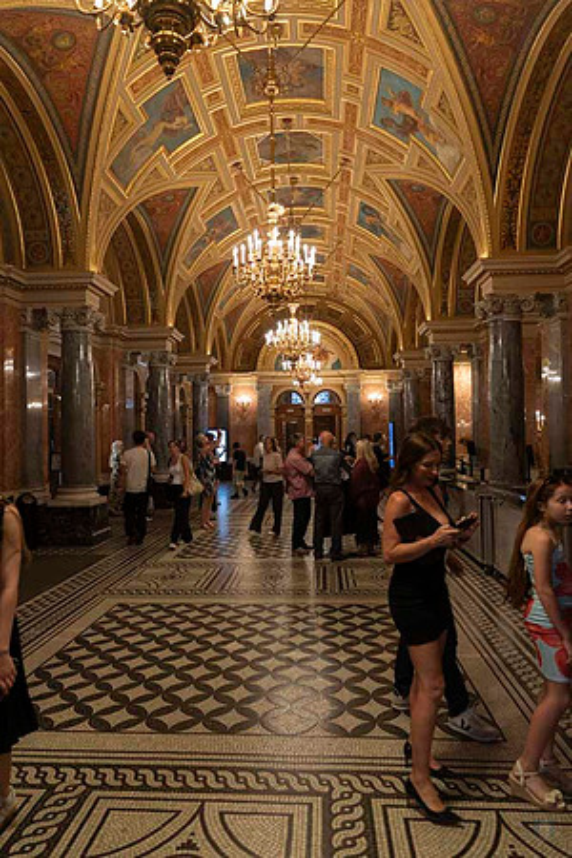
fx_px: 572
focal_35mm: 24
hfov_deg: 53.1
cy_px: 429
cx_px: 286
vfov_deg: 73.7
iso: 800
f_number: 4
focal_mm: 24
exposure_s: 1/50
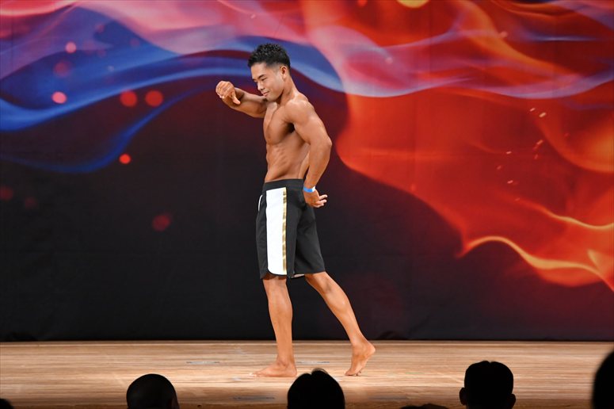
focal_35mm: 240
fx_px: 4091
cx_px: 307
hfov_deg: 8.6
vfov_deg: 5.7
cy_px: 204
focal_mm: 160
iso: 3200
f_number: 5.6
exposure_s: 1/400
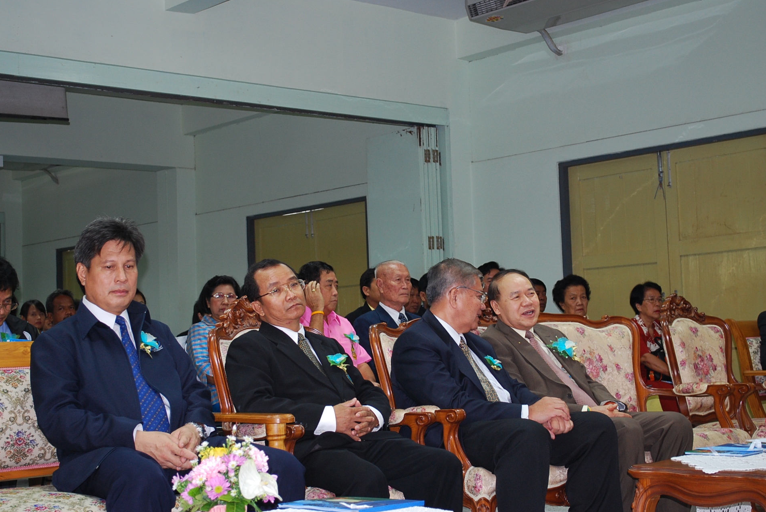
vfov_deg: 23.4
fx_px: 1236
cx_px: 382
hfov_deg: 34.4
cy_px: 259
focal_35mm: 58
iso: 400
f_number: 5.3
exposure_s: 1/20
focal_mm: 38
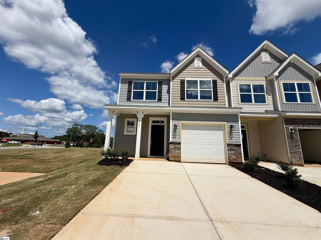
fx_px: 130
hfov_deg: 102.1
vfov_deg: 85.7
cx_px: 160
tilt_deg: +11.2
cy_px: 120
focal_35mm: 14
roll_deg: -1.4
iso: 20
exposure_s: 1/1656
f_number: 2.2
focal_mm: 2.22
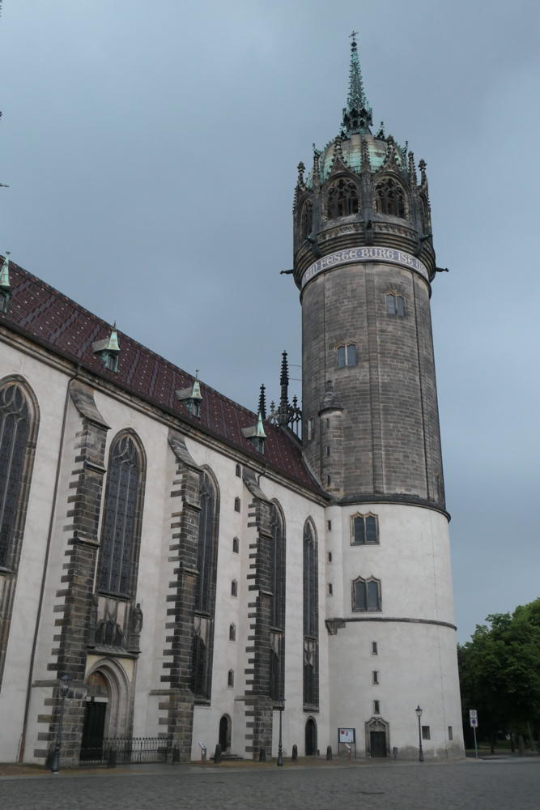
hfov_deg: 40.0
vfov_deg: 57.2
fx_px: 742
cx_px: 270
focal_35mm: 33
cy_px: 405
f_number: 3.6
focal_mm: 12
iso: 640
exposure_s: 1/80
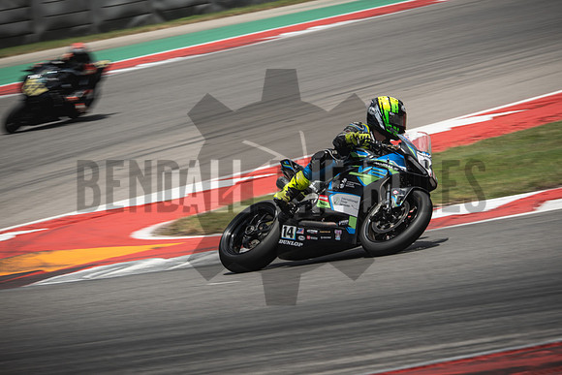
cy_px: 188
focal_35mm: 300
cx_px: 281
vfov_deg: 4.6
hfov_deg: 6.9
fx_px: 4684
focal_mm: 200
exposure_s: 1/250
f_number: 8
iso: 125
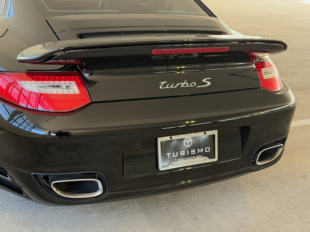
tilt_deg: -20.2
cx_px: 155
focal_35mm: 48
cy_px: 116
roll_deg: -1.8
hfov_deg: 39.7
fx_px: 430
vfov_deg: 30.3
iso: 160
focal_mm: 6.76
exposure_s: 1/64
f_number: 1.78
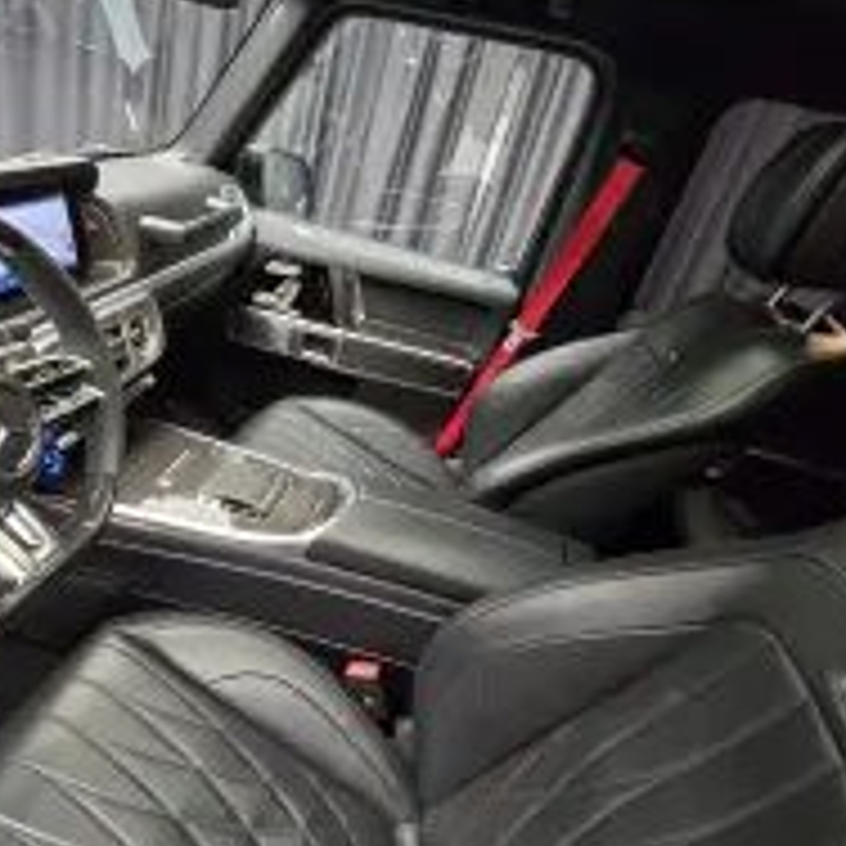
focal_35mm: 22
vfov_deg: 69.6
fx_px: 608
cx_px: 310
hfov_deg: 68.4
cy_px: 414
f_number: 2.2
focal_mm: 2.2
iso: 640
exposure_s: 1/51
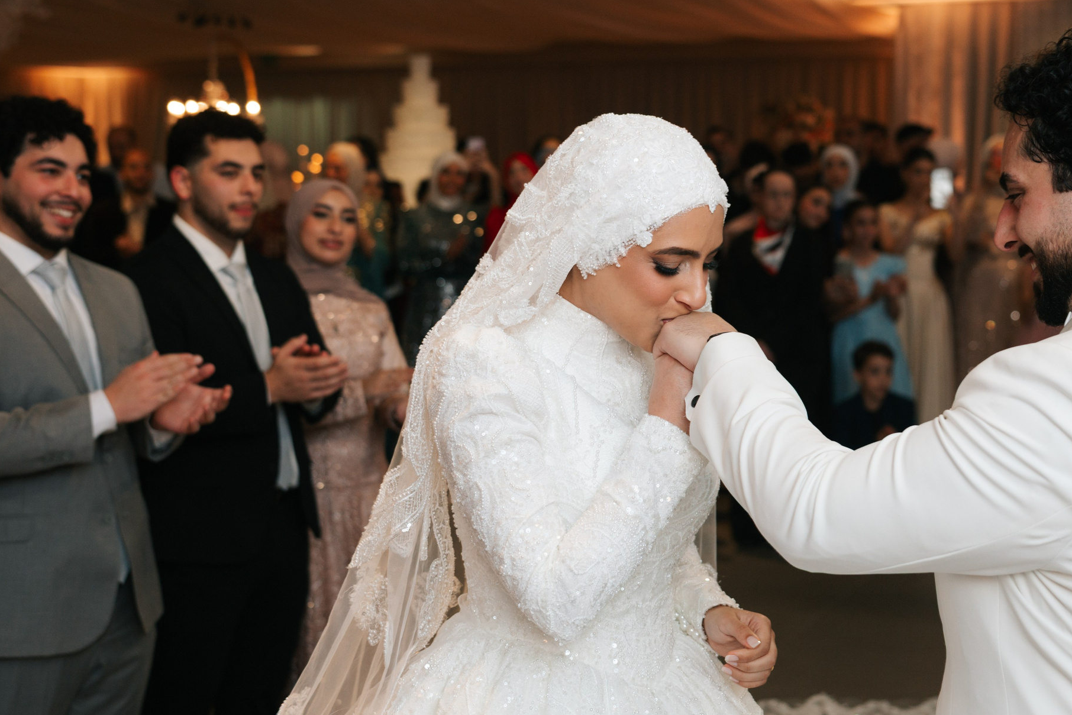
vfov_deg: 23.0
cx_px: 661
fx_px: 1757
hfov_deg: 33.8
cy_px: 344
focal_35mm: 59
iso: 250
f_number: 2.8
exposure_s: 1/200
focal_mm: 35
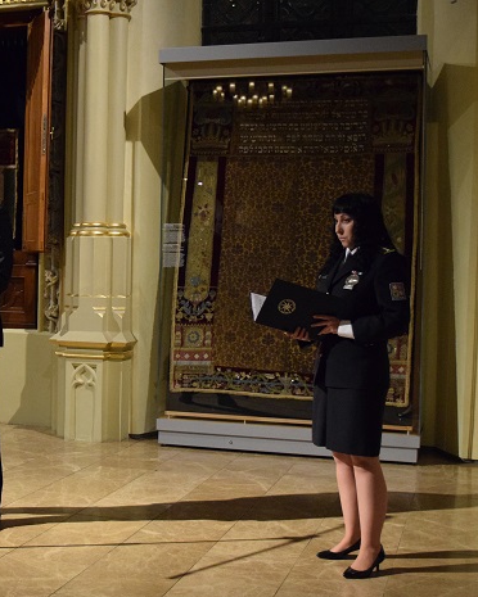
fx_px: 1004
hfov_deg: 26.4
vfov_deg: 33.2
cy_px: 290
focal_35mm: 57
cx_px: 120
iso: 4000
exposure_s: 1/60
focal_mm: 25
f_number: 4
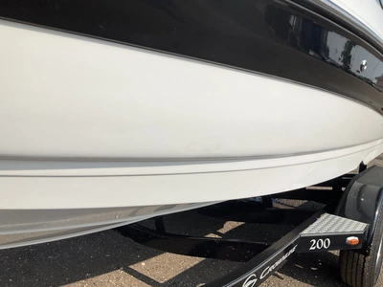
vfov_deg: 48.2
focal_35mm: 29
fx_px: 321
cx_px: 192
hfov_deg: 61.7
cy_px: 144
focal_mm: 3
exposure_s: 1/3125
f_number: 1.8
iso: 25
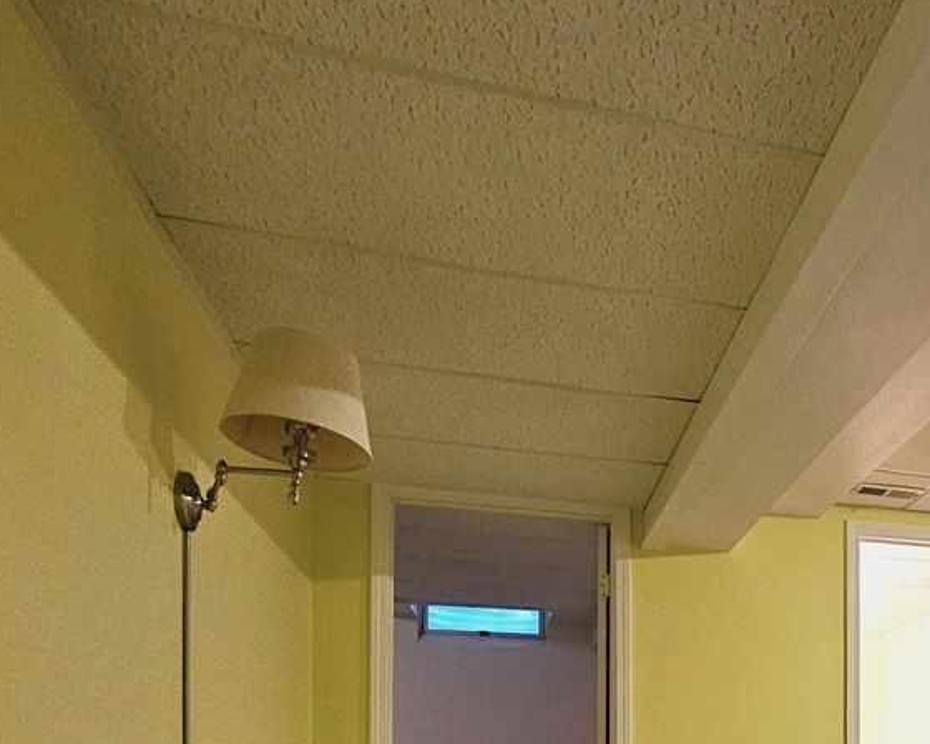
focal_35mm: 34
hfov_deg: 46.1
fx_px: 936
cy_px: 793
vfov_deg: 37.3
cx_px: 888
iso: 500
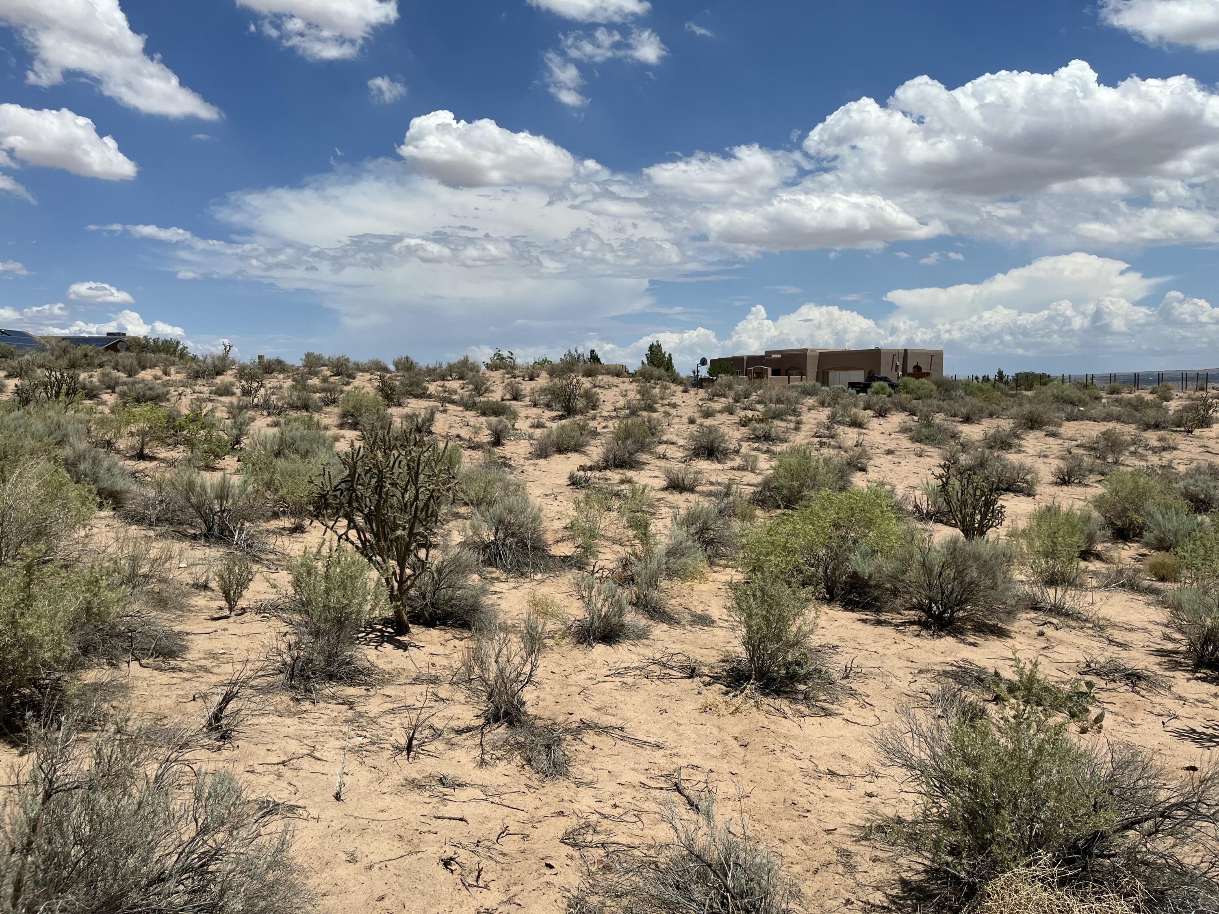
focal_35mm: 26
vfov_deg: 53.1
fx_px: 916
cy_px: 457
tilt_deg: -5.3
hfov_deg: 67.3
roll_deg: +0.4
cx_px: 610
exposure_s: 1/6897
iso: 50
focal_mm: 5.1
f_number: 1.6
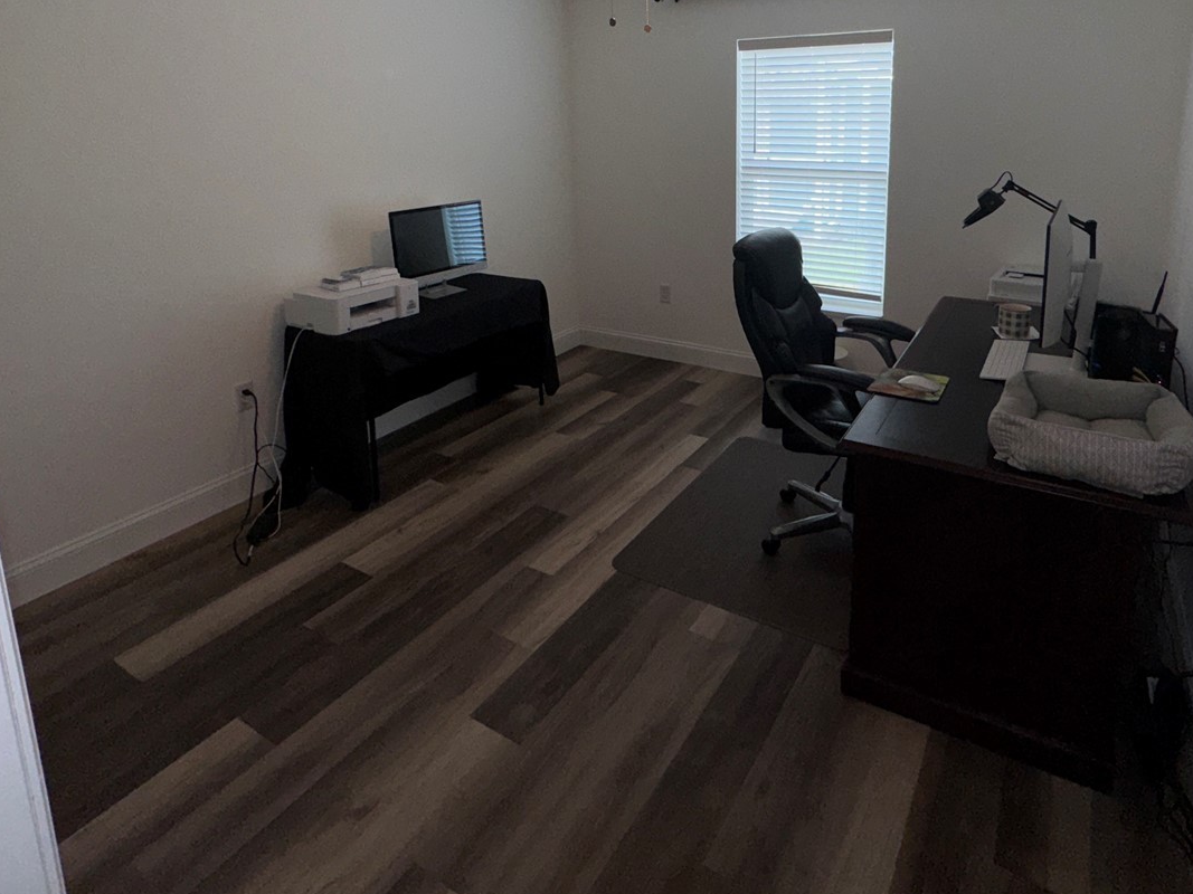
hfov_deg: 78.7
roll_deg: +0.7
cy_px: 240
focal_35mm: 21
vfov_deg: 60.5
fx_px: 724
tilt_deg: -10.2
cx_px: 669
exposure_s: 1/122
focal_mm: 2.22
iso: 32
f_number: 2.2
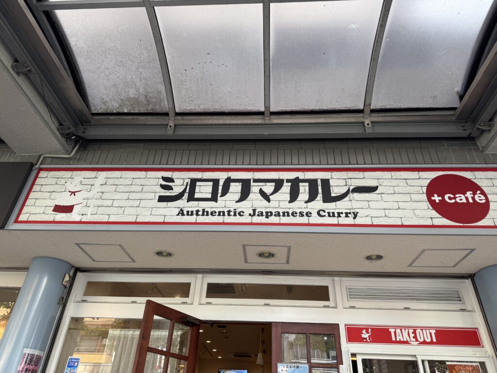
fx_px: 345
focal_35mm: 24
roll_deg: -2.3
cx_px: 248
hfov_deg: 71.6
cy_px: 186
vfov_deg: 56.8
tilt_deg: +33.3
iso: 64
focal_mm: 6.76
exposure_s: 1/121
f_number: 1.78
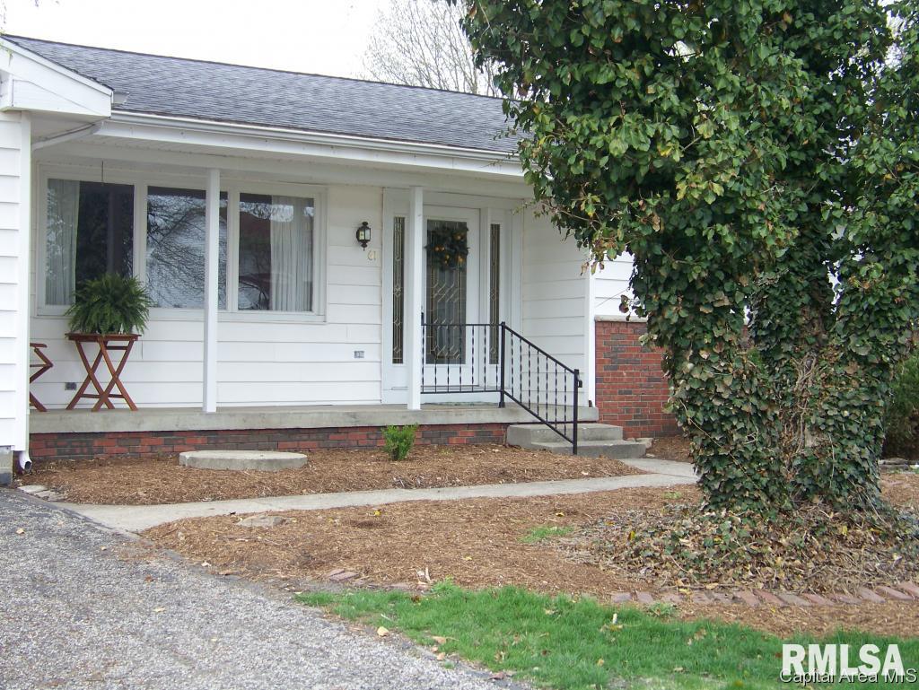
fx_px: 1461
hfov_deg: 34.9
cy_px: 345
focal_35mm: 55
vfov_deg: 26.6
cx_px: 460
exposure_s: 1/200
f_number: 3.2
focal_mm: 9.36
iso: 64
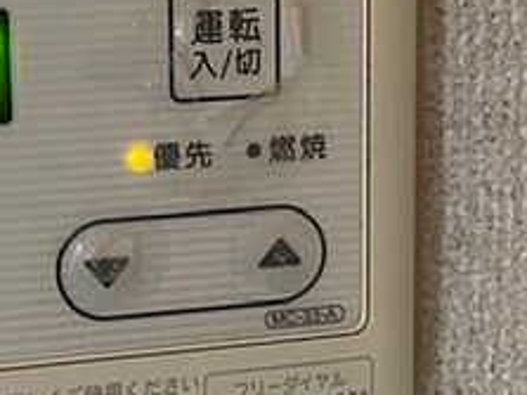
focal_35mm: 70
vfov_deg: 20.9
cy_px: 123
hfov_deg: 26.6
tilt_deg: -6.6
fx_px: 1065
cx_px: 28
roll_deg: +2.9
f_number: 1.8
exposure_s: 1/30
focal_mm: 4.25
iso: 500
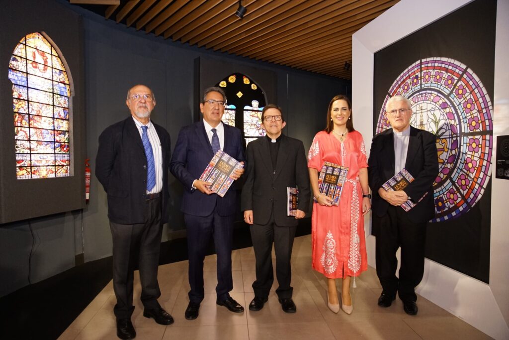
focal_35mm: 24
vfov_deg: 53.1
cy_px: 170
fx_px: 339
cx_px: 254
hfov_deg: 73.7
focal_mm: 16
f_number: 2.8
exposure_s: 1/125
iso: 2500
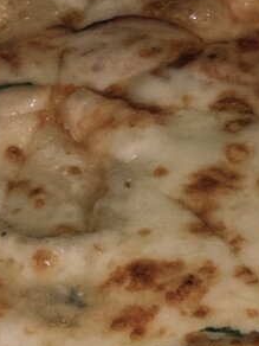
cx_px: 363
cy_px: 228
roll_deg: +1.2
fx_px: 3152
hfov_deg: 4.7
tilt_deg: -36.8
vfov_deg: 6.3
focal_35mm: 316
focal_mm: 7.5
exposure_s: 1/50
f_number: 2.2
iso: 20
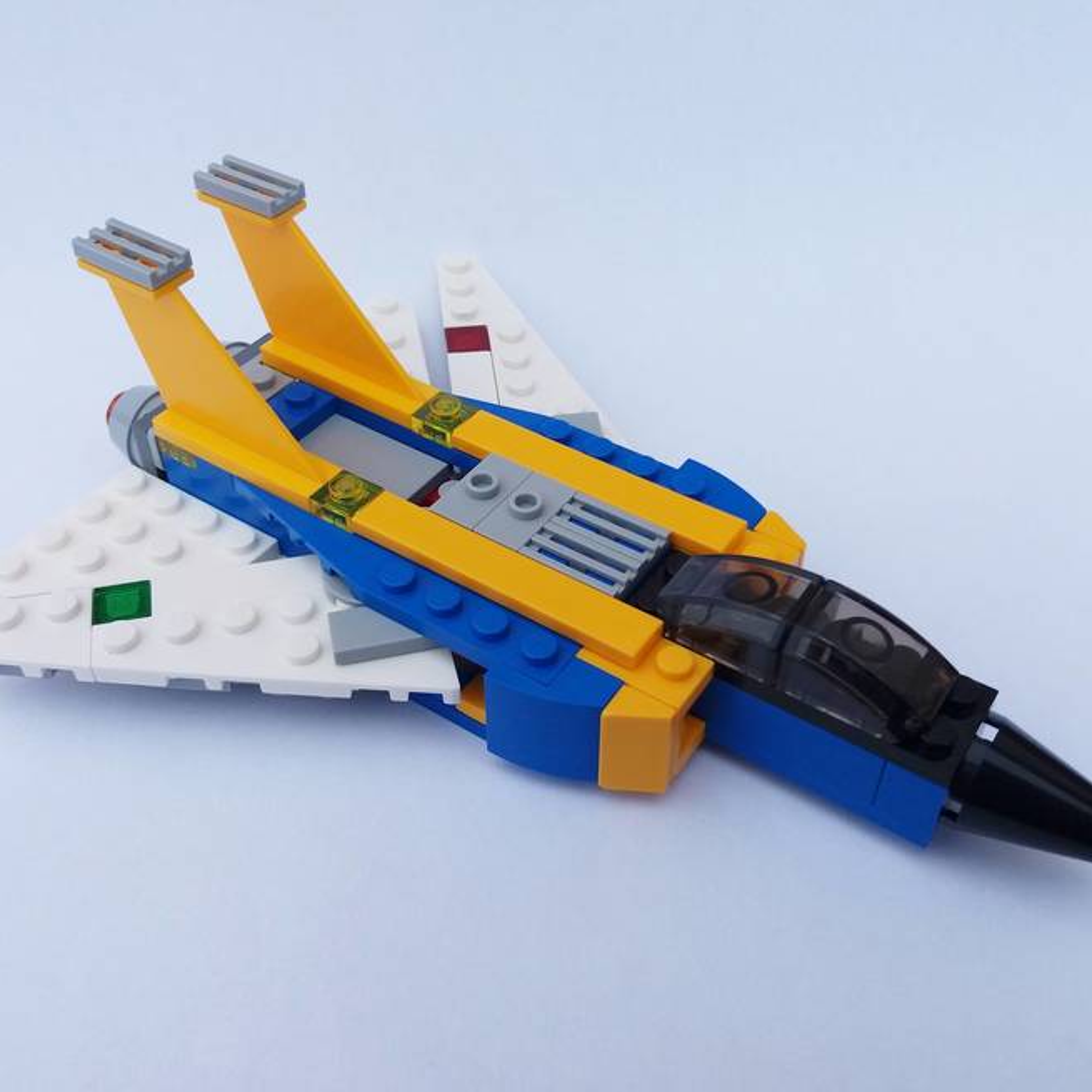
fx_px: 1213
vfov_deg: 48.4
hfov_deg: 48.4
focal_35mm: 34
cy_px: 561
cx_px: 535
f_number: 1.9
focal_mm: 3.7
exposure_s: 1/312
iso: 64
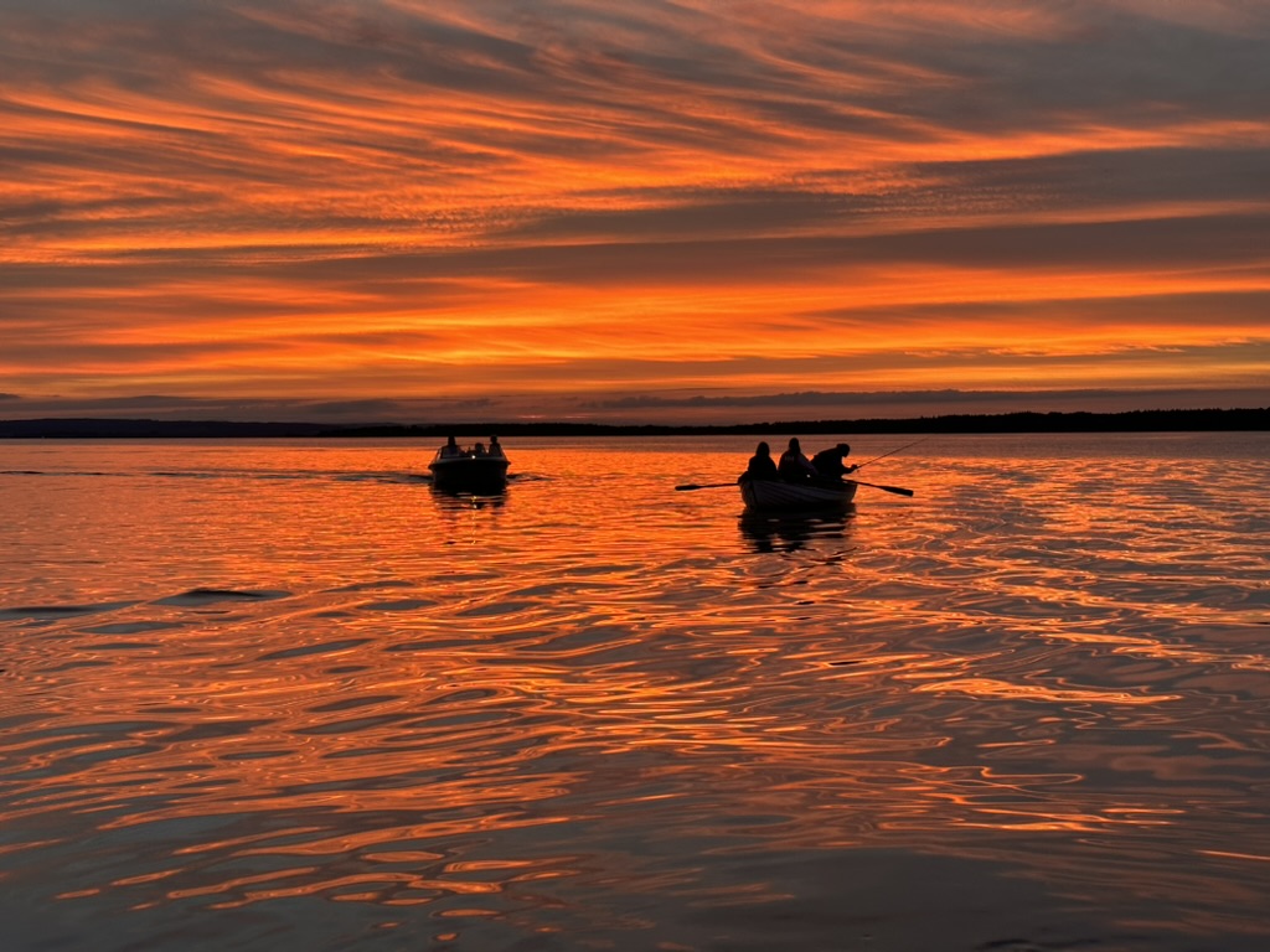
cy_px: 476
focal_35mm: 48
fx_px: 1761
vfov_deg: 30.3
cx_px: 635
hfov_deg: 39.7
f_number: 1.78
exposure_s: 1/92
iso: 80
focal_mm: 6.86
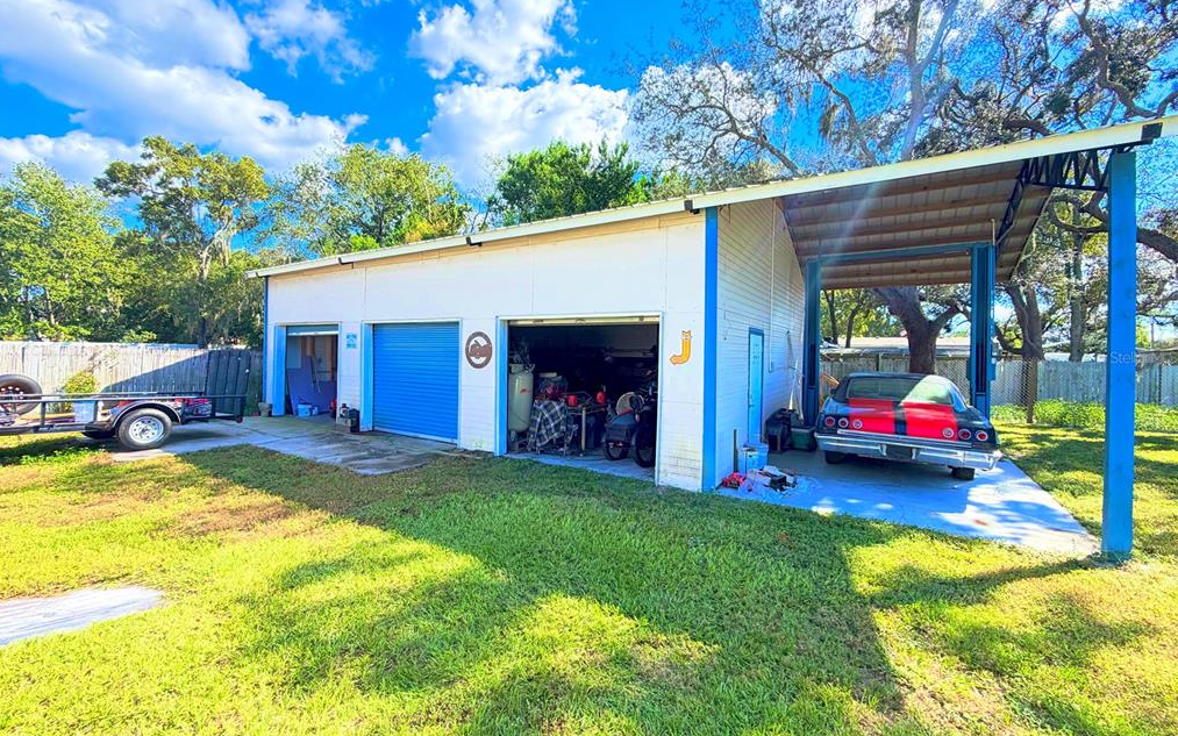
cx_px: 585
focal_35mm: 15
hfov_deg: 101.5
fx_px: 482
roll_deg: -1.0
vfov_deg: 74.8
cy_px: 357
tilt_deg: +0.0
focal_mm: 2.22
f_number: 2.2
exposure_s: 1/770
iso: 40
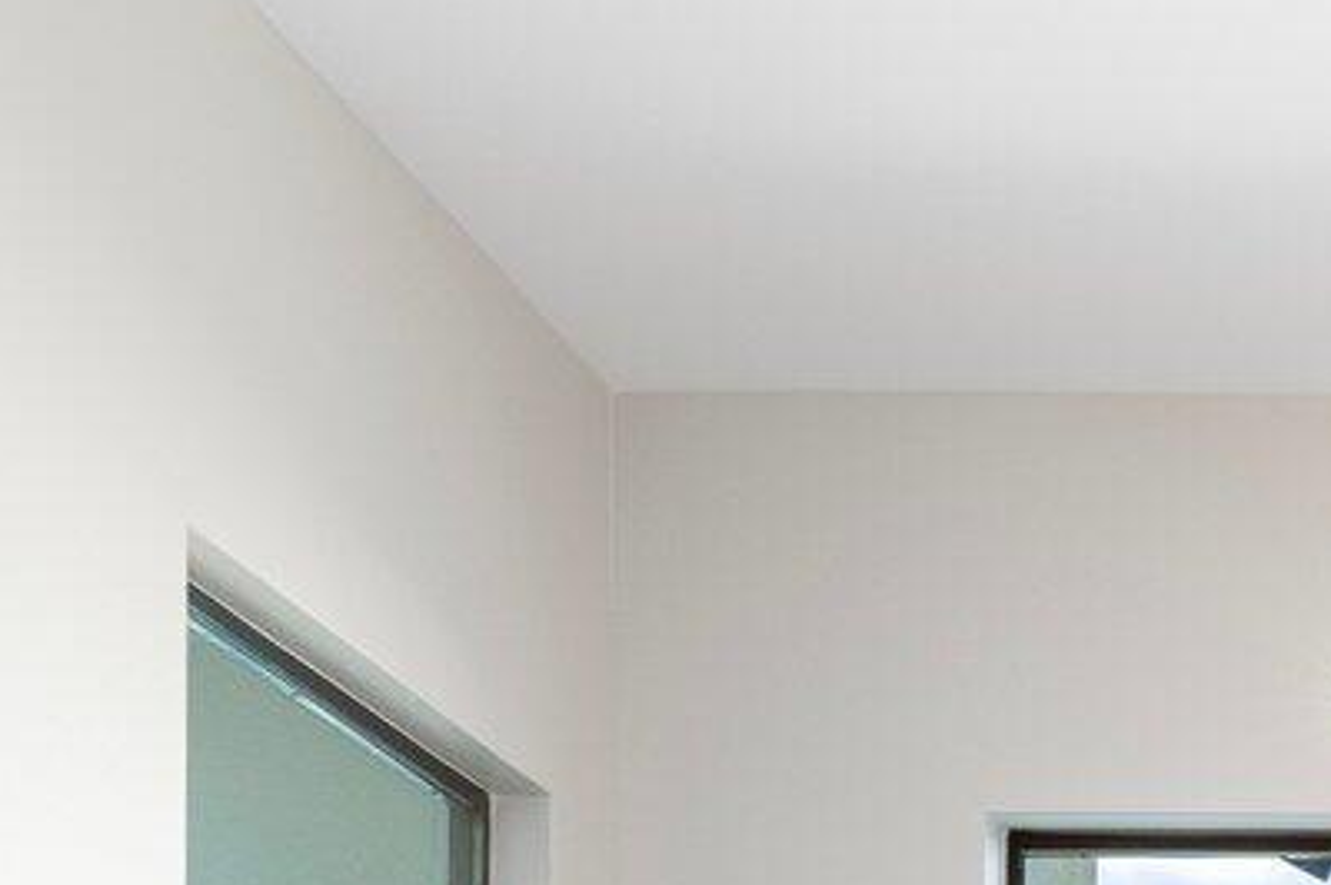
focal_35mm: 82
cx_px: 1910
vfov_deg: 13.7
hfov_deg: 21.4
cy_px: 1868
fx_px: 3029
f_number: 8
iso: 1000
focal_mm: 16
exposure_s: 1/13
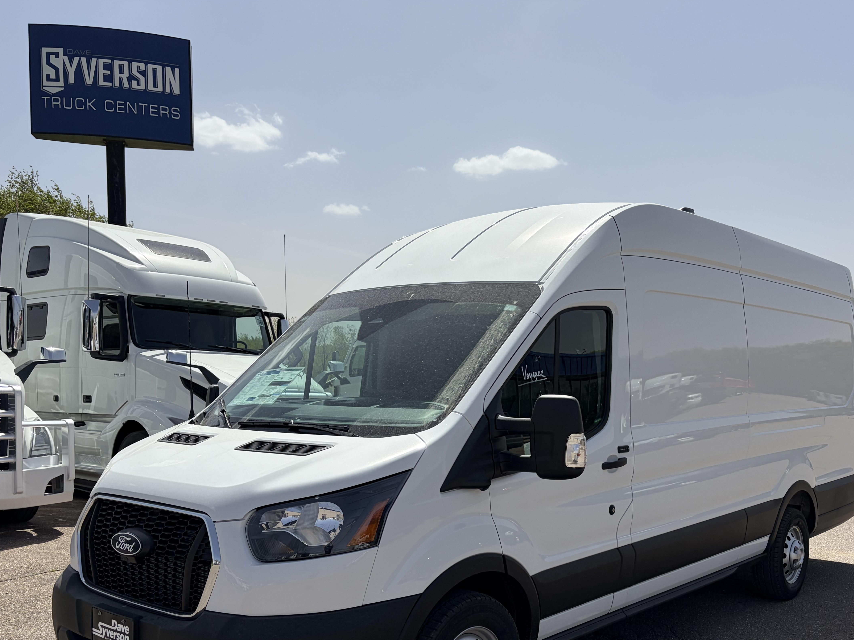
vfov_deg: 40.2
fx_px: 863
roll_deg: +0.1
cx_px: 505
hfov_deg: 52.3
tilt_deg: -4.2
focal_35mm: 35
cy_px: 425
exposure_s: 1/5814
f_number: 1.6
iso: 64
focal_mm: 5.96
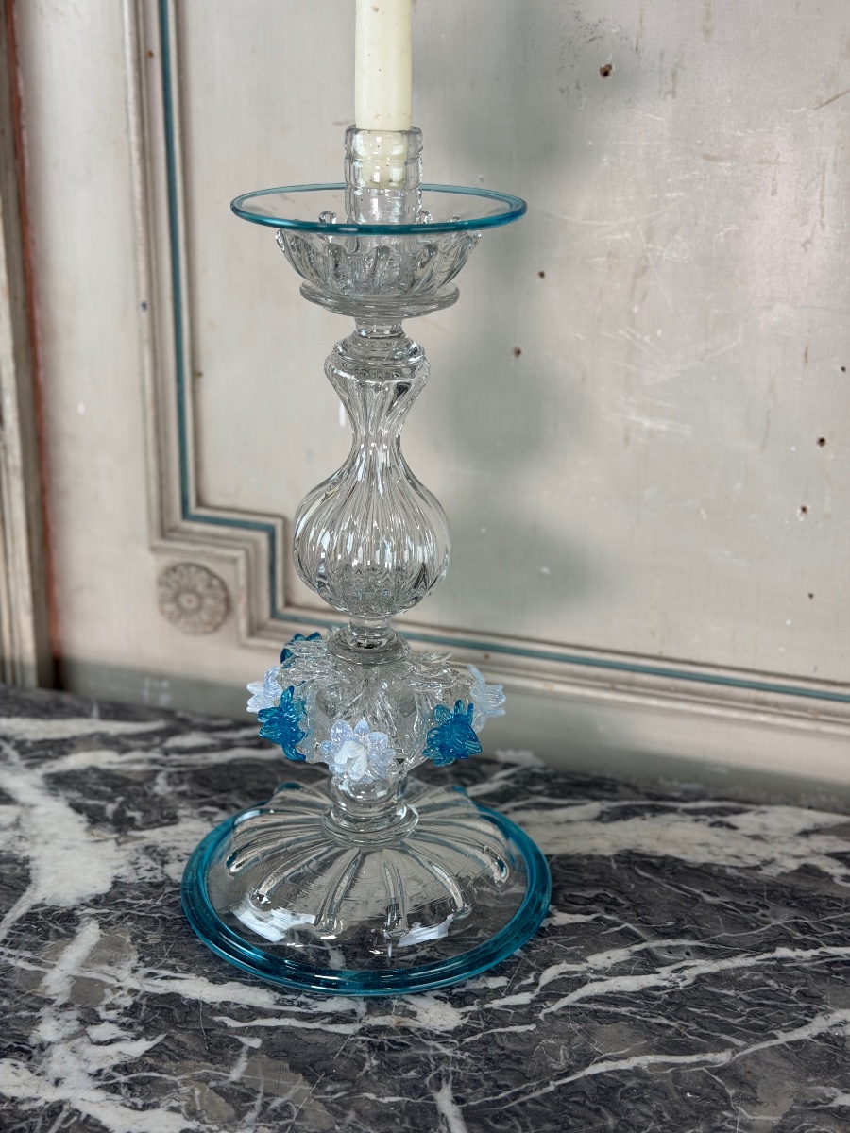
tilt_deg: -20.9
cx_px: 425
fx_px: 1572
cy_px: 566
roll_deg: -1.1
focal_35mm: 48
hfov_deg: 30.3
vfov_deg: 39.7
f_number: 1.78
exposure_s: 1/50
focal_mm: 6.76
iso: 50
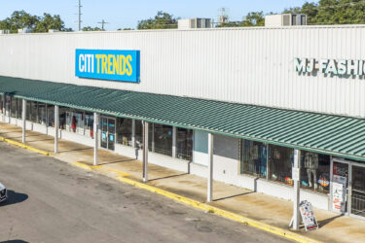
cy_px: 145
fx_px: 608
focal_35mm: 60
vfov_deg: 22.6
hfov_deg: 32.4
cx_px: 69
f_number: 2.8
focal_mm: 8.4
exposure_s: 1/640
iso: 110
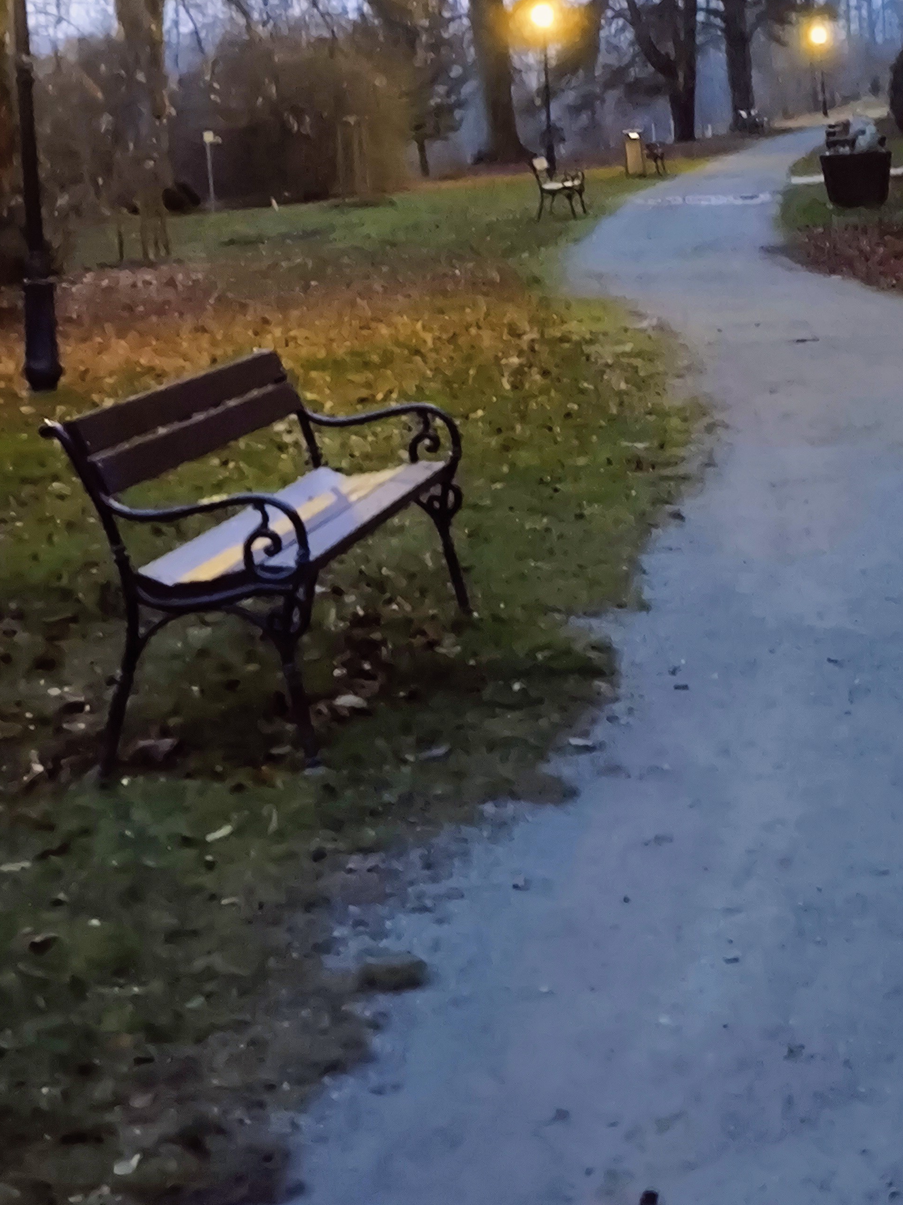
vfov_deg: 24.1
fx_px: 2783
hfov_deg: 18.3
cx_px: 680
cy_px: 273
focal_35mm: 80
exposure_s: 1/33.3
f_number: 1.9
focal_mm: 7.1
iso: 3200
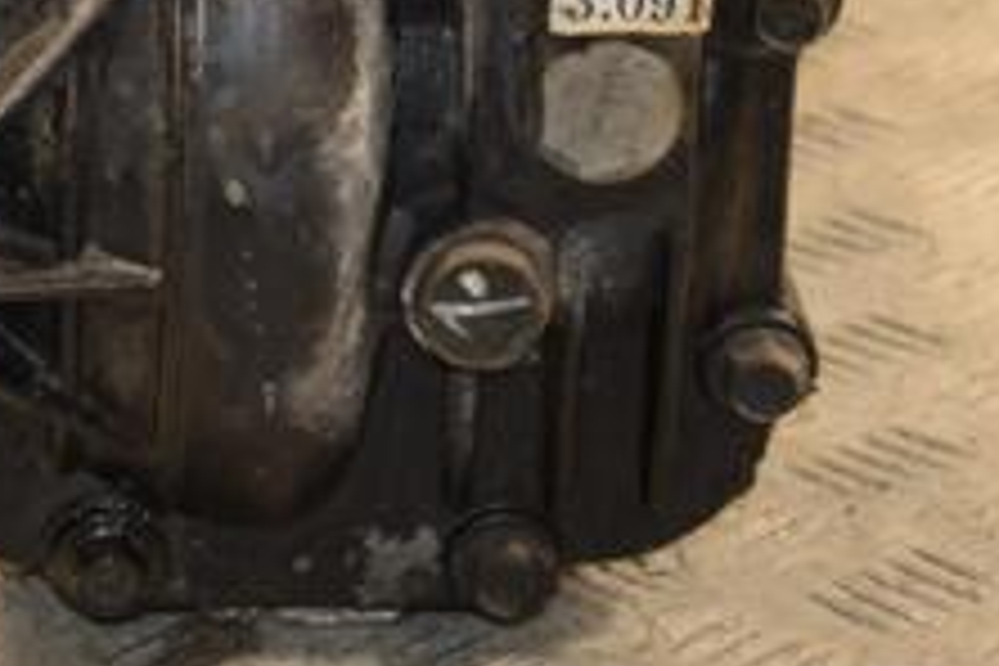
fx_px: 7436
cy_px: 144
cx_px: 58
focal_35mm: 268
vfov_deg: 5.1
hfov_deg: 7.7
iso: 800
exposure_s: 1/125
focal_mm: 66
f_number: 5.3
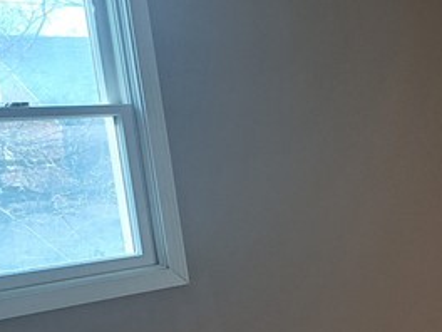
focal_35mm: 93
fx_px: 1187
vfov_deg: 15.3
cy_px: 396
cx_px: 708
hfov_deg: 18.2
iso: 100
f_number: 1.8
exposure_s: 1/60
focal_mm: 5.23
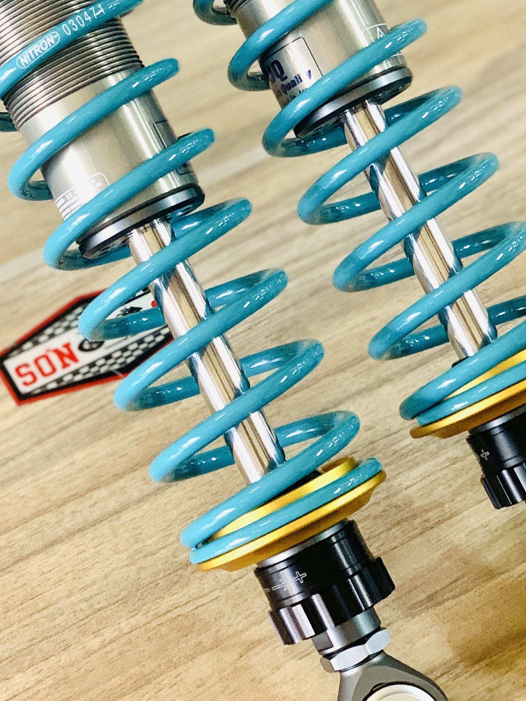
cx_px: 159
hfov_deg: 14.2
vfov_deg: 18.6
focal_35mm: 104
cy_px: 101
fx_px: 2107
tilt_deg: -46.7
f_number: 2.4
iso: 125
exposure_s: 1/50
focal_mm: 6
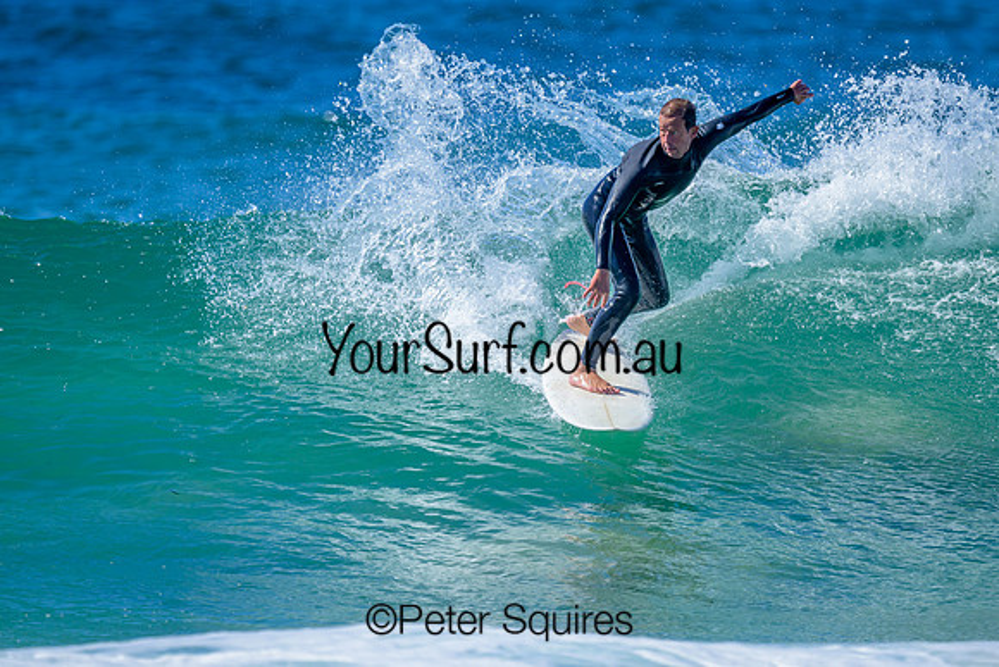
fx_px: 24801
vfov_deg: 1.5
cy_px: 332
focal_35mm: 894
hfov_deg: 2.3
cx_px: 542
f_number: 6.3
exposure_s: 1/2000
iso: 500
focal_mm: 800
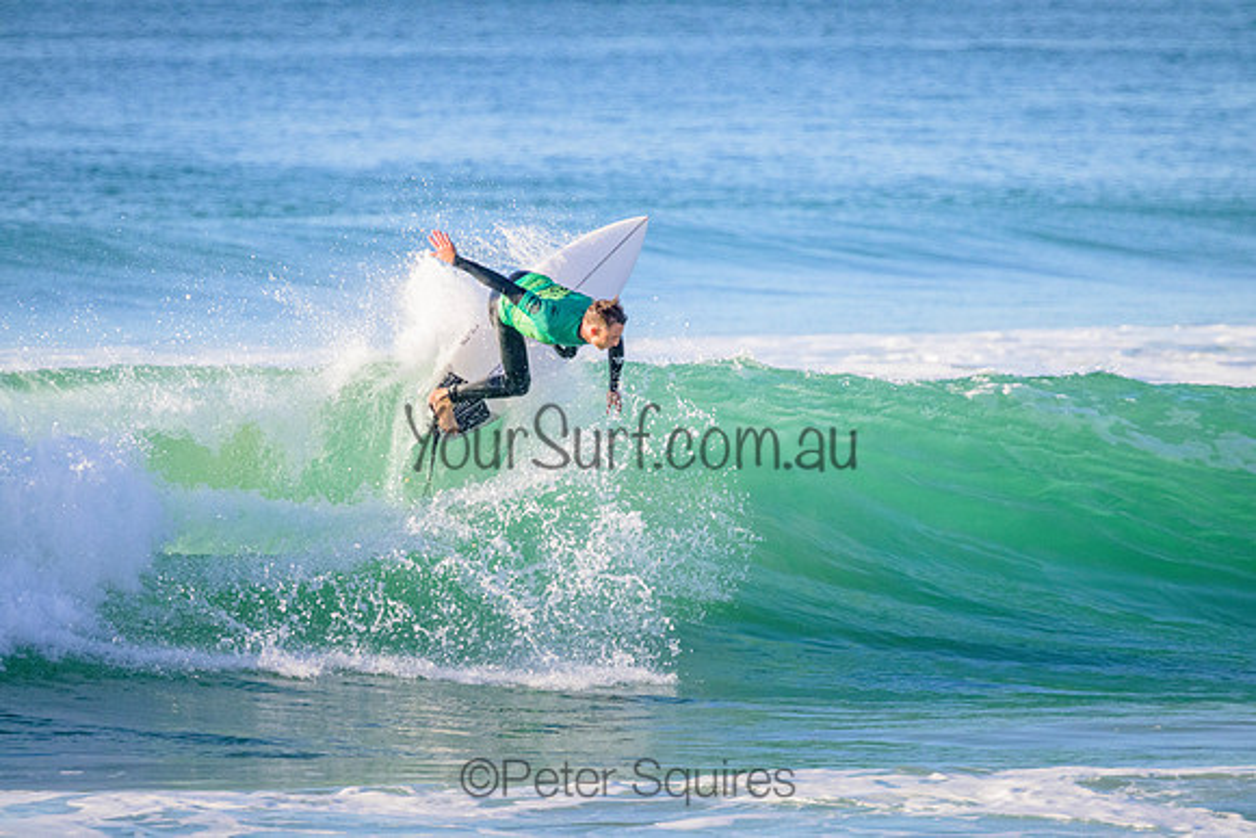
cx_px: 628
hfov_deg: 2.6
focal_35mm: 800
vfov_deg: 1.7
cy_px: 419
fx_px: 27916
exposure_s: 1/2000
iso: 2800
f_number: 11
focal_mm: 800
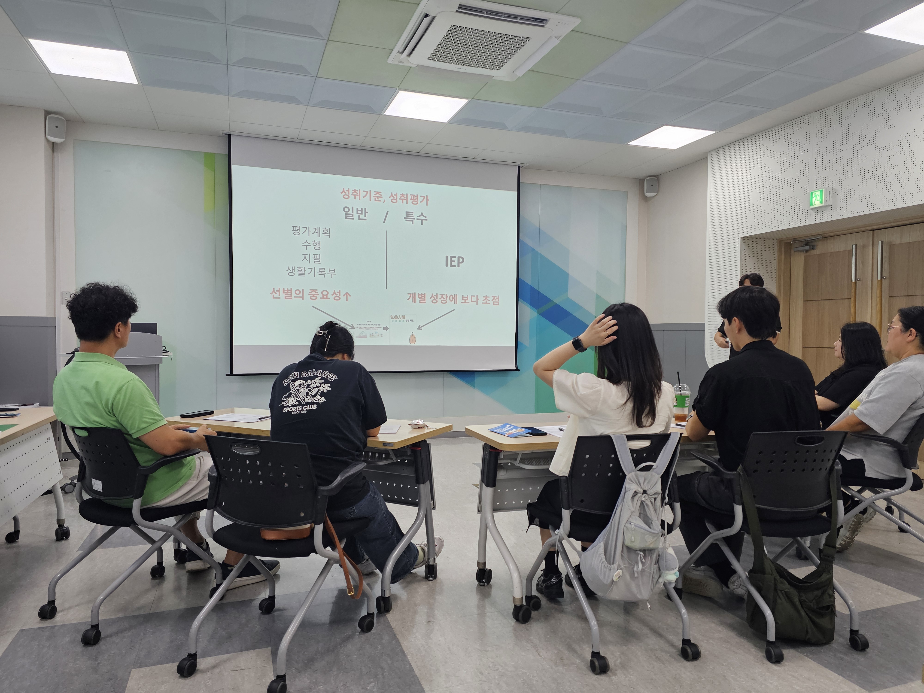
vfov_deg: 58.9
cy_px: 346
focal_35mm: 23
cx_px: 462
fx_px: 614
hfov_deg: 73.9
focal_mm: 6.3
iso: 200
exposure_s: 1/120
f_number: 1.7
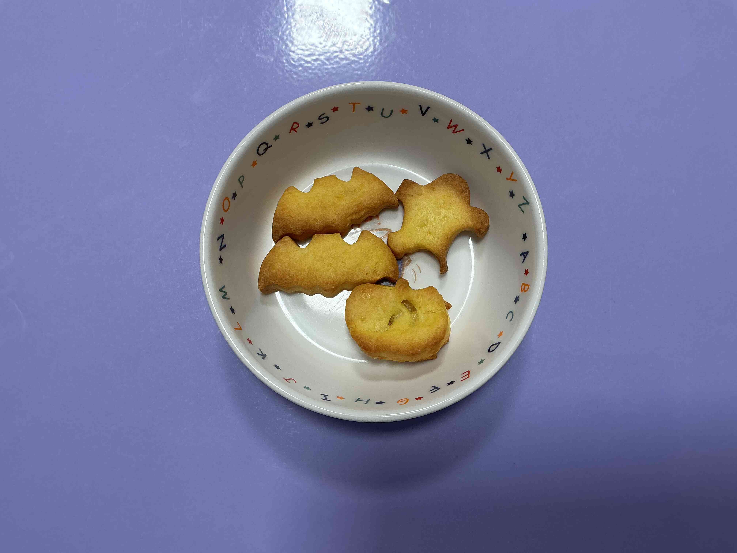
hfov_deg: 61.7
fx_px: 617
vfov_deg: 48.2
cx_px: 368
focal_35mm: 29
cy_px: 276
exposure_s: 1/120
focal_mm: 3
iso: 25
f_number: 1.8
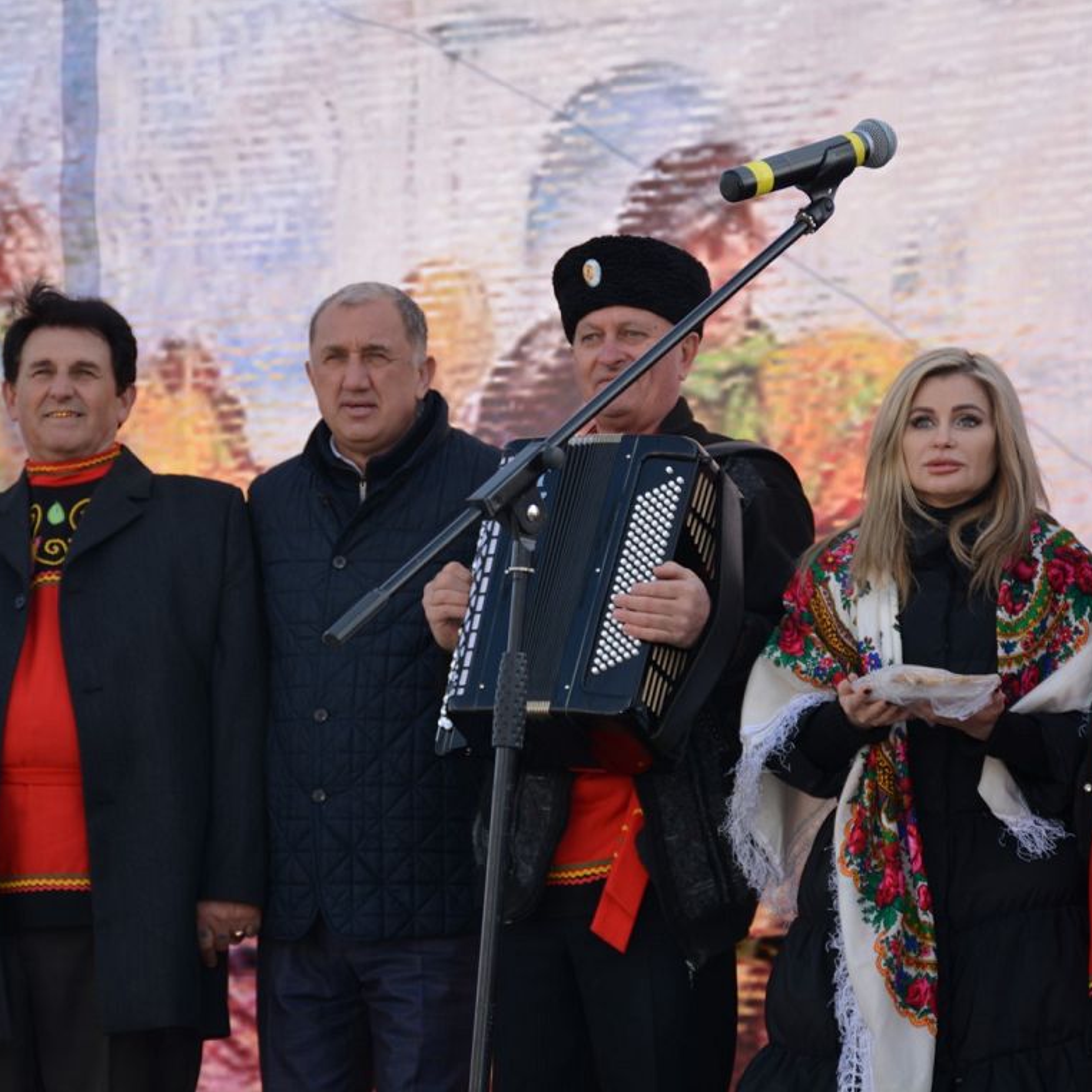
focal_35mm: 164
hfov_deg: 10.7
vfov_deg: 10.7
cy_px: 544
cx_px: 515
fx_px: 5840
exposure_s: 1/200
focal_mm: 85
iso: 110
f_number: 5.3
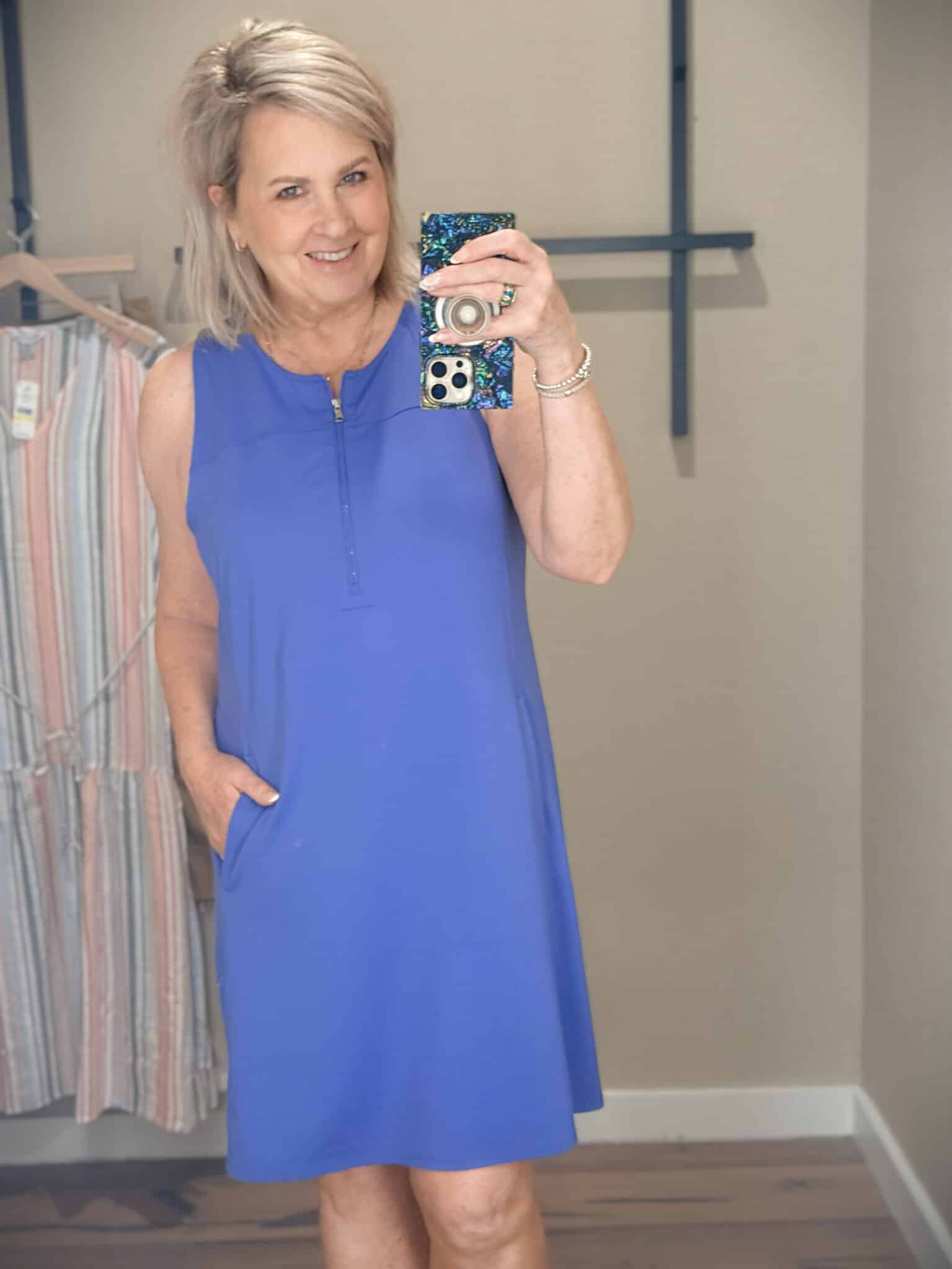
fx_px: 1760
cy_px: 634
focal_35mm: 48
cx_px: 476
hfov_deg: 30.3
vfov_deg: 39.7
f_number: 1.78
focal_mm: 6.76
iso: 160
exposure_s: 1/63
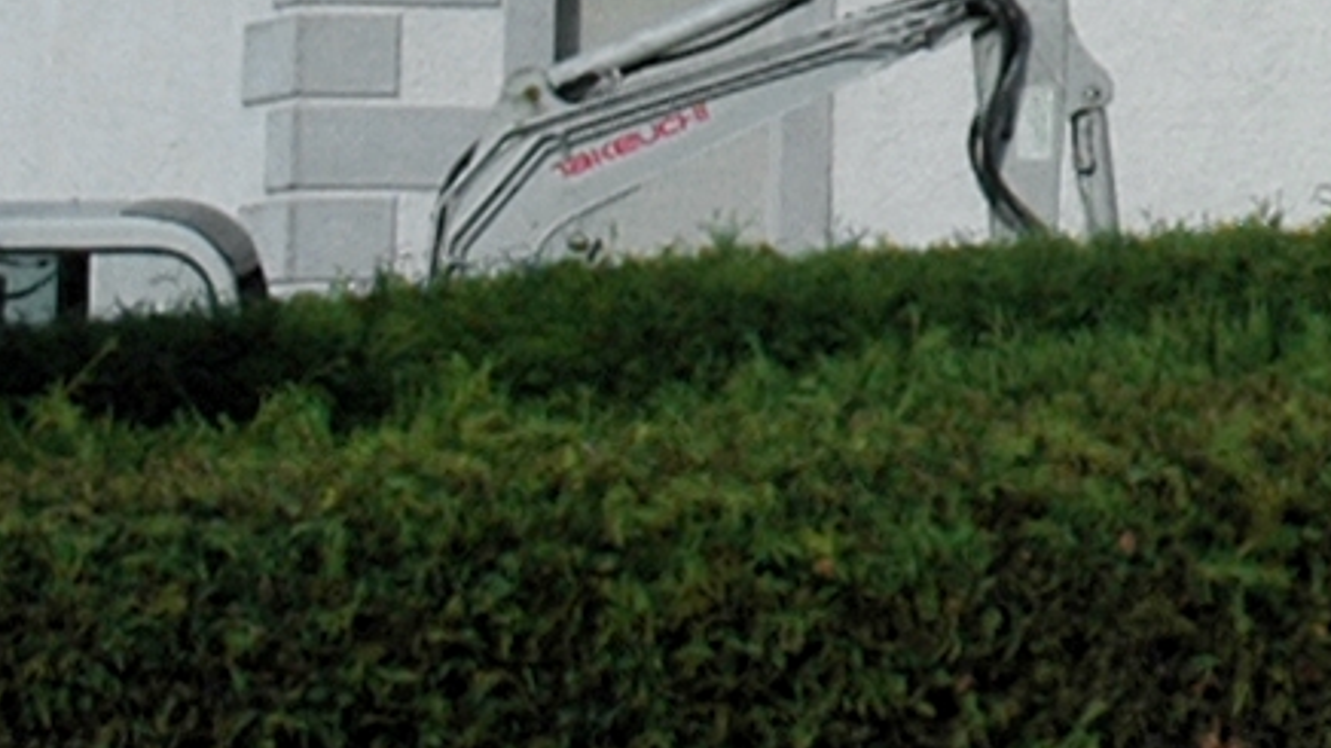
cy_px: -1856
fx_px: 10325
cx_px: 3911
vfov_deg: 4.0
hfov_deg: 6.7
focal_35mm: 293
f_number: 11
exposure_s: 1/320
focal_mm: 27
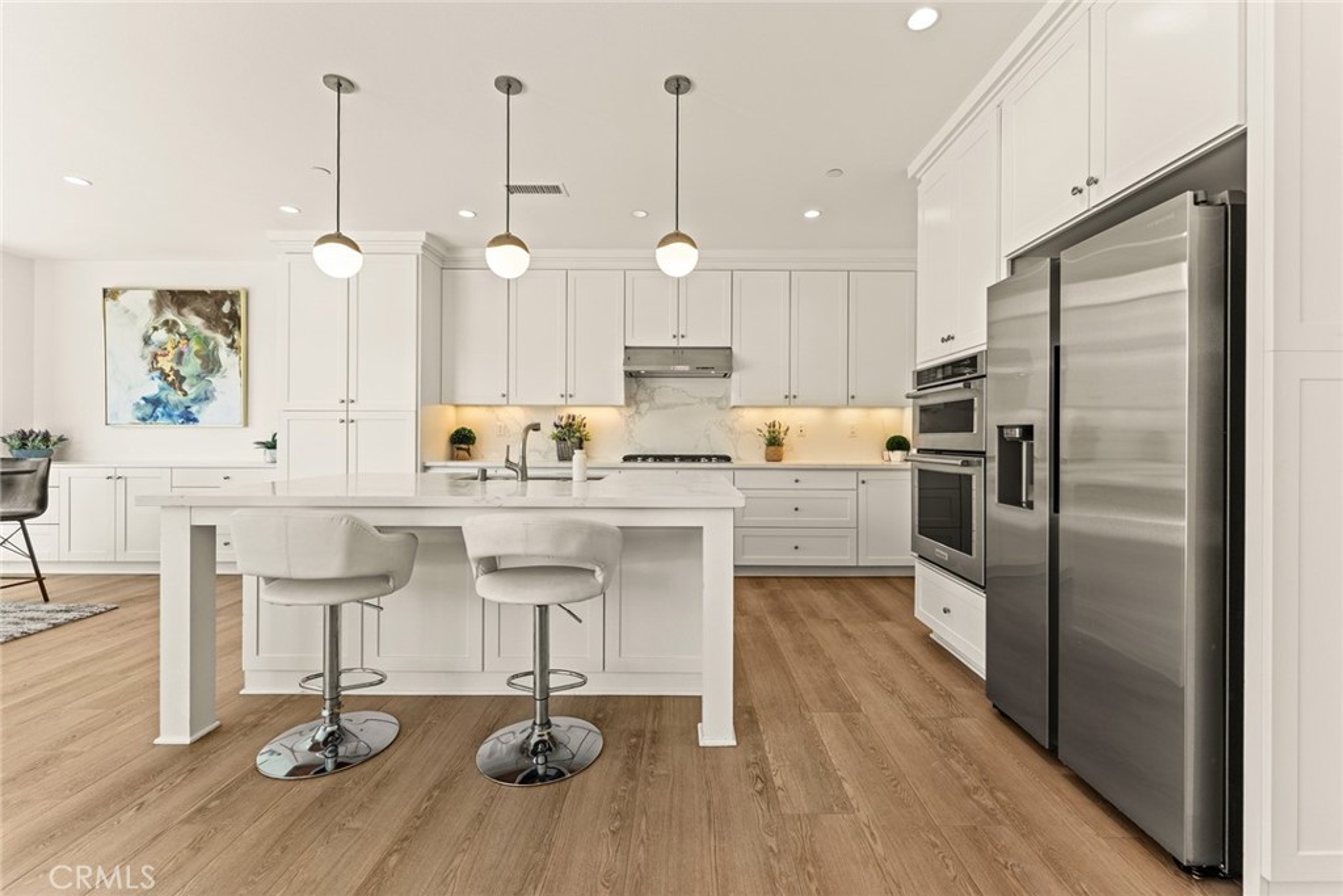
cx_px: 672
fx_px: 522
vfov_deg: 81.2
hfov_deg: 104.2
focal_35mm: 14
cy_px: 448
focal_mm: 14
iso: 320
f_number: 6.3
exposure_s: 1/15
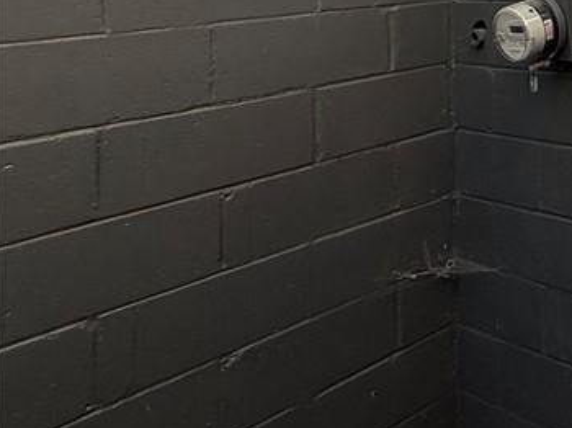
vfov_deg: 30.0
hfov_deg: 29.9
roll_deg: +3.4
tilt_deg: +3.7
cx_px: 832
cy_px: -87
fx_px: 677
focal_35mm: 41
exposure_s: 1/405
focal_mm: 2.22
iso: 50
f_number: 2.2
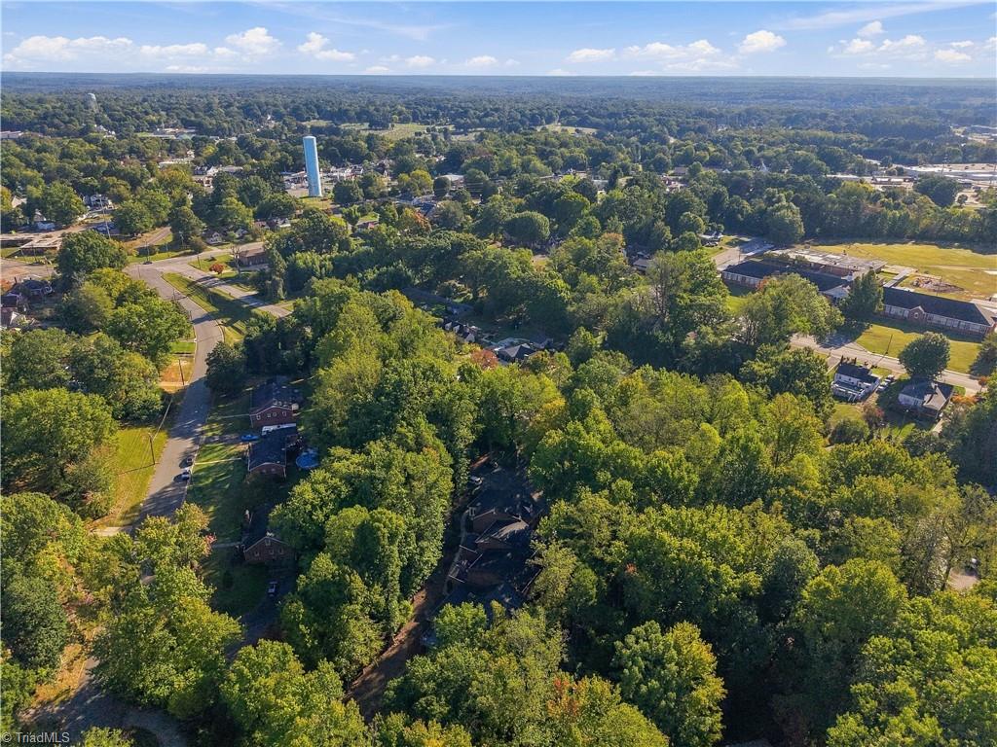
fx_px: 691
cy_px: 374
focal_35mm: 24
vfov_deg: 56.8
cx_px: 498
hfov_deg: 71.6
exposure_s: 1/1000
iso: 400
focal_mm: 8.7
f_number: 1.8
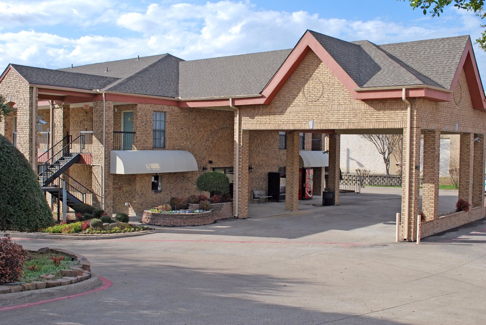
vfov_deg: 34.3
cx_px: 243
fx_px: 527
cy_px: 162
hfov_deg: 49.5
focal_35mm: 39
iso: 200
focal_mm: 26
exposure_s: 1/200
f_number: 10
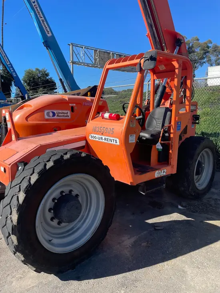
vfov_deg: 67.3
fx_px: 220
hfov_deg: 53.1
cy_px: 146
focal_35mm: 26
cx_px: 110
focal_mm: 4.2
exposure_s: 1/3125
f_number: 1.6
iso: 50
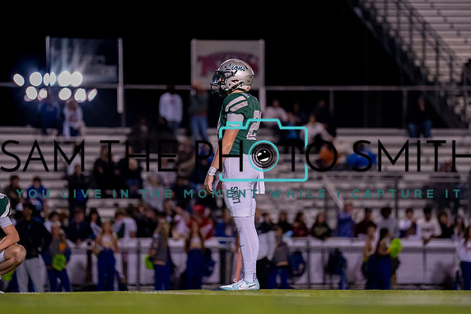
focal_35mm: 255
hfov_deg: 8.1
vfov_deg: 5.4
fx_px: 3335
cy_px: 149
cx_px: 248
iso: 5000
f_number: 2.8
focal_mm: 200
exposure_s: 1/1000
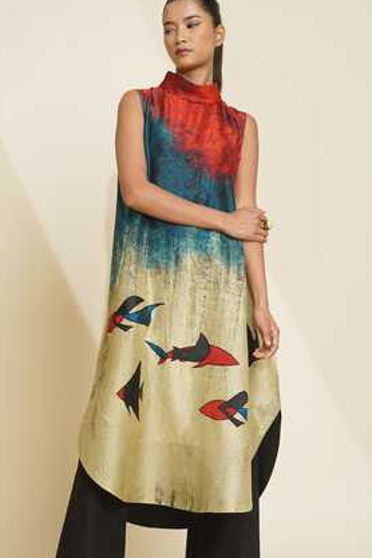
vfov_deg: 31.9
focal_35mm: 63
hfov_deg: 21.5
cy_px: 314
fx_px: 976
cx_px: 151
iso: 100
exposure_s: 1/60
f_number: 6.3
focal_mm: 50
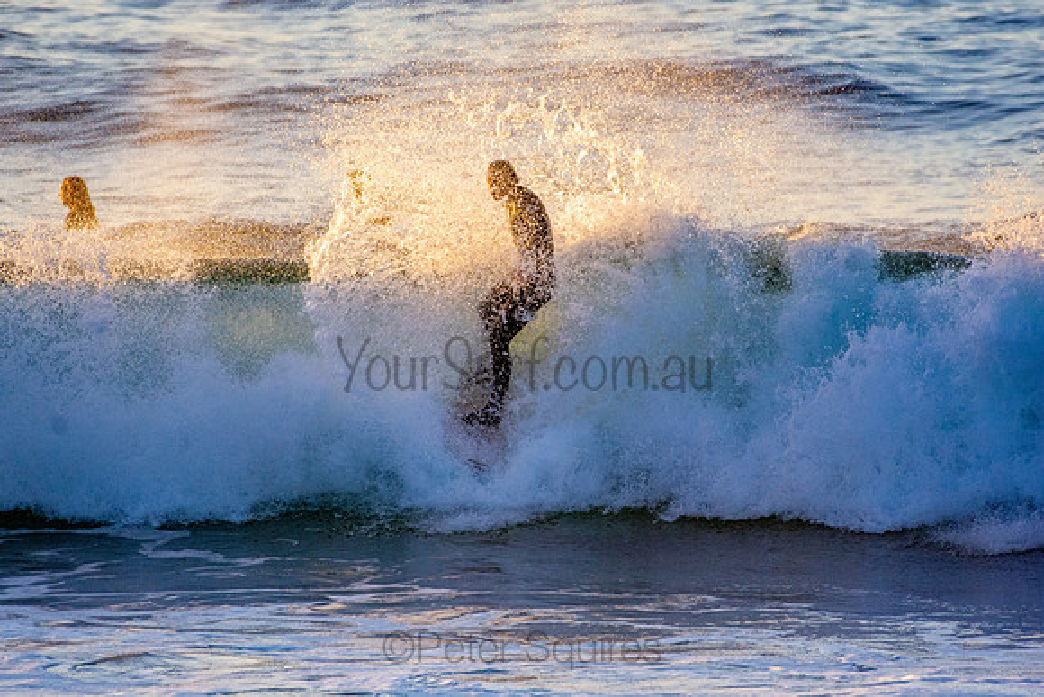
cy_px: 348
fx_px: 21754
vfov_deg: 1.8
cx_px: 522
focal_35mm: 750
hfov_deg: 2.7
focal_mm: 500
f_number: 5.6
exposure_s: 1/2000
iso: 1000
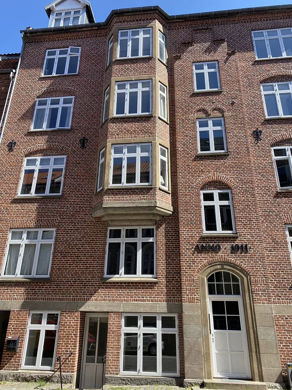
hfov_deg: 53.1
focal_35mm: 26
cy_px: 195
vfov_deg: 67.3
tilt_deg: +23.7
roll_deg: -1.3
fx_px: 292
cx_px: 146
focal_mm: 4.25
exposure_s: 1/1193
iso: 32
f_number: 1.8
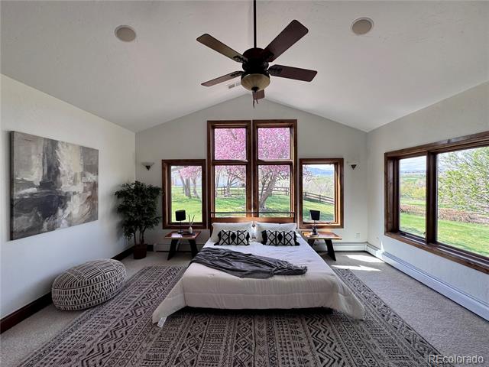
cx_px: 244
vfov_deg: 85.7
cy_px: 184
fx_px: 198
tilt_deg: -0.1
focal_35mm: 14
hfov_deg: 102.1
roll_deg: +0.0
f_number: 2.2
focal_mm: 2.22
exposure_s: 1/155
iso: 40
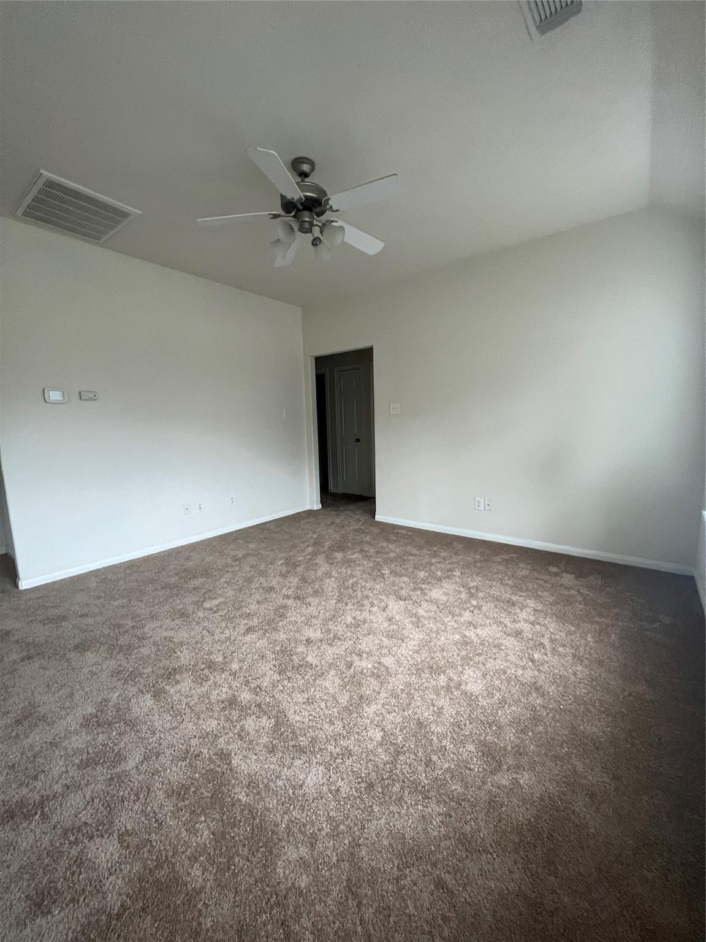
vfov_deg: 106.2
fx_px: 354
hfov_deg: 89.9
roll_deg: +0.8
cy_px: 471
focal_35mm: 13
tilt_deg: -7.8
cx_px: 353
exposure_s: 1/60
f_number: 1.8
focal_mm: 1.57
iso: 320
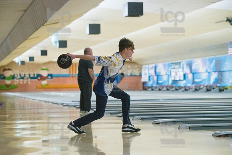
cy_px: 78
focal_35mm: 116
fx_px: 748
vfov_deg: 11.8
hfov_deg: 17.6
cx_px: 116
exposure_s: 1/1000
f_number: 4
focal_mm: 116
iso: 10000
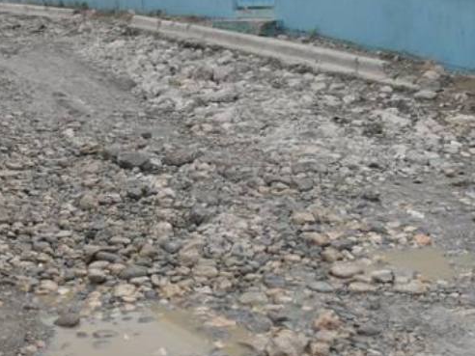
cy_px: 214
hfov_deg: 29.8
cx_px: 212
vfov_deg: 22.6
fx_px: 892
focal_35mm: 65
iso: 100
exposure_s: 1/500
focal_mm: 8.8
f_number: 3.3
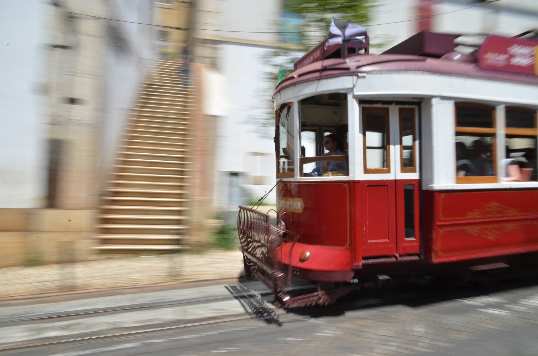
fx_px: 358
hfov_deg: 73.9
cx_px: 269
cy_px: 178
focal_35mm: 24
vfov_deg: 52.9
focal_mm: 16
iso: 100
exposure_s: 1/20
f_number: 22
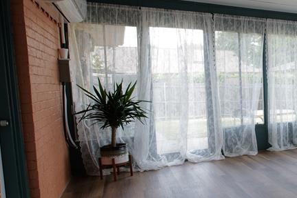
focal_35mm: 38
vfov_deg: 35.0
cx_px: 330
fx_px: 313
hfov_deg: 40.5
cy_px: 114
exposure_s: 1/15
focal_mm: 16
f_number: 13
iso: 400
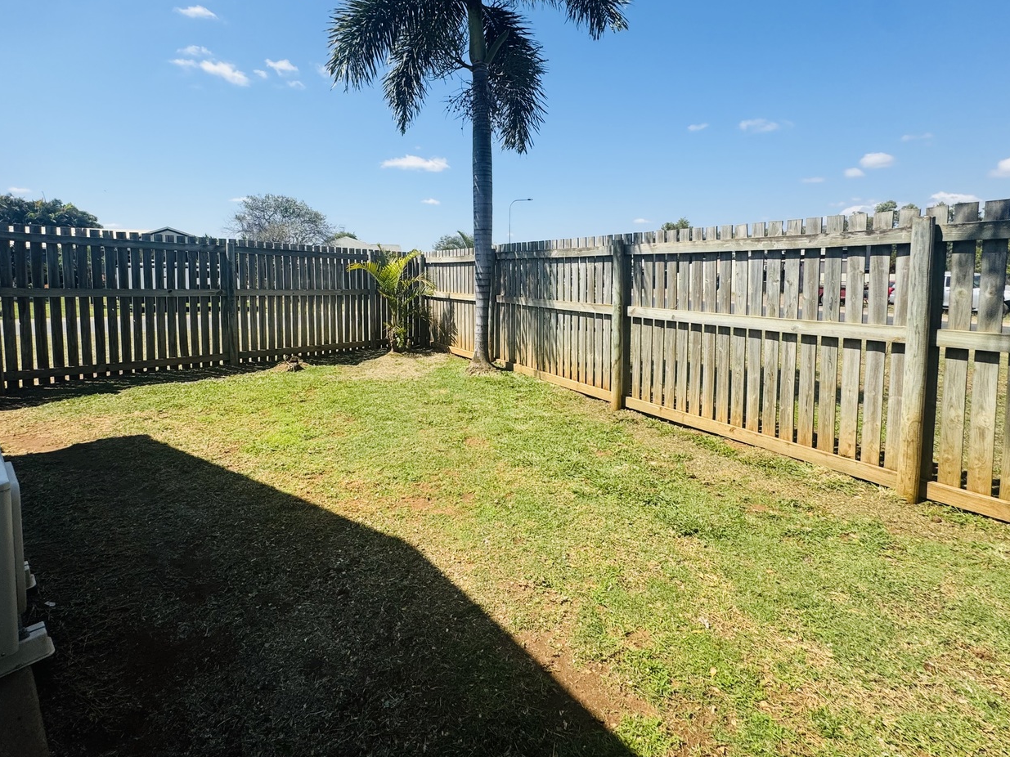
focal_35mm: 17
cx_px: 480
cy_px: 308
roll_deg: +3.4
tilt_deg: -2.9
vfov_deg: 74.0
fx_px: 496
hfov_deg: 91.0
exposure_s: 1/1600
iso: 40
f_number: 2.2
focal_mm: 2.22
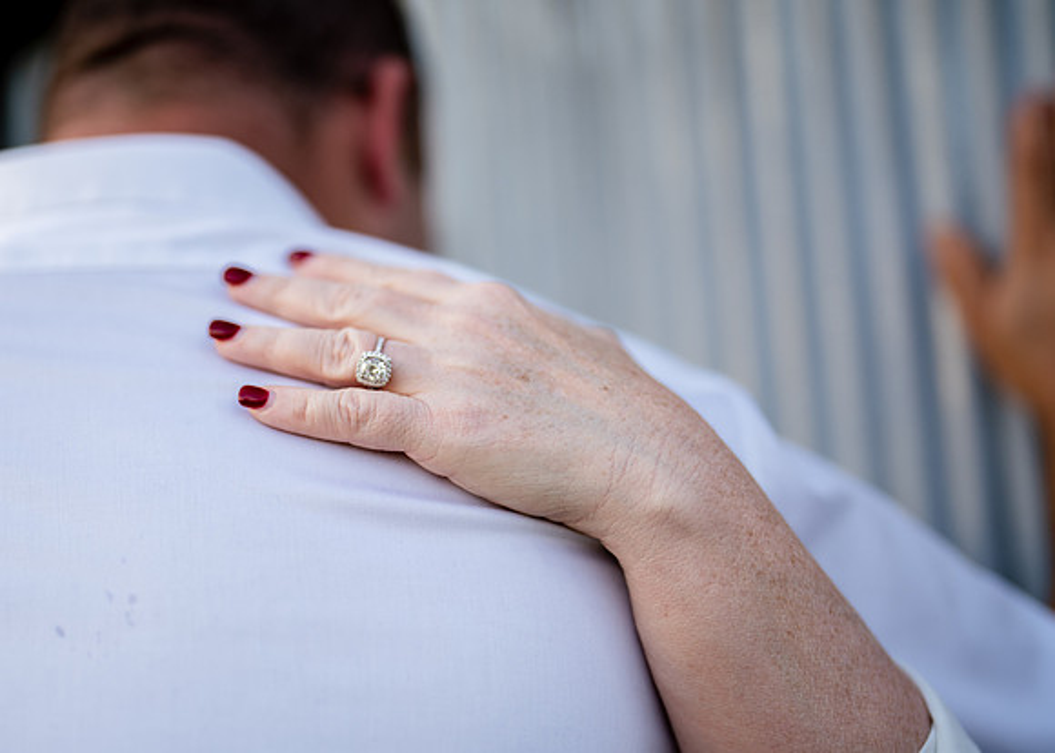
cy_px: 433
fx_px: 1956
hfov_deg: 30.0
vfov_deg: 21.8
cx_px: 357
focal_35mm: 65
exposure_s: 1/800
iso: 100
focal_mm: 50
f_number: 1.2
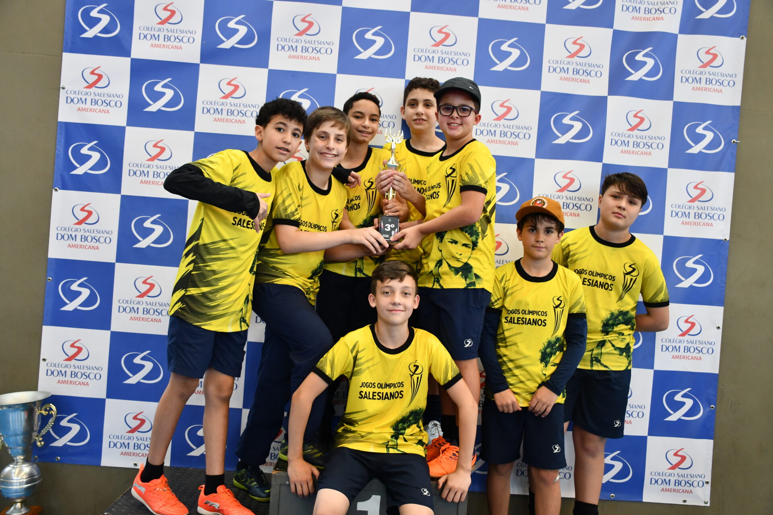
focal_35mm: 34
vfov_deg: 38.9
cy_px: 258
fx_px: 730
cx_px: 386
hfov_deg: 55.8
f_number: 3.8
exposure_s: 1/125
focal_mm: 23
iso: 800
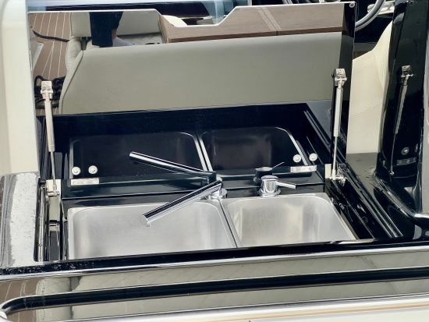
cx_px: 214
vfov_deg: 19.2
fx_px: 955
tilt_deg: -23.1
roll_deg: +0.7
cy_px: 161
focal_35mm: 77
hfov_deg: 25.3
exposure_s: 1/99
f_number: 2.8
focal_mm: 9
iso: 100
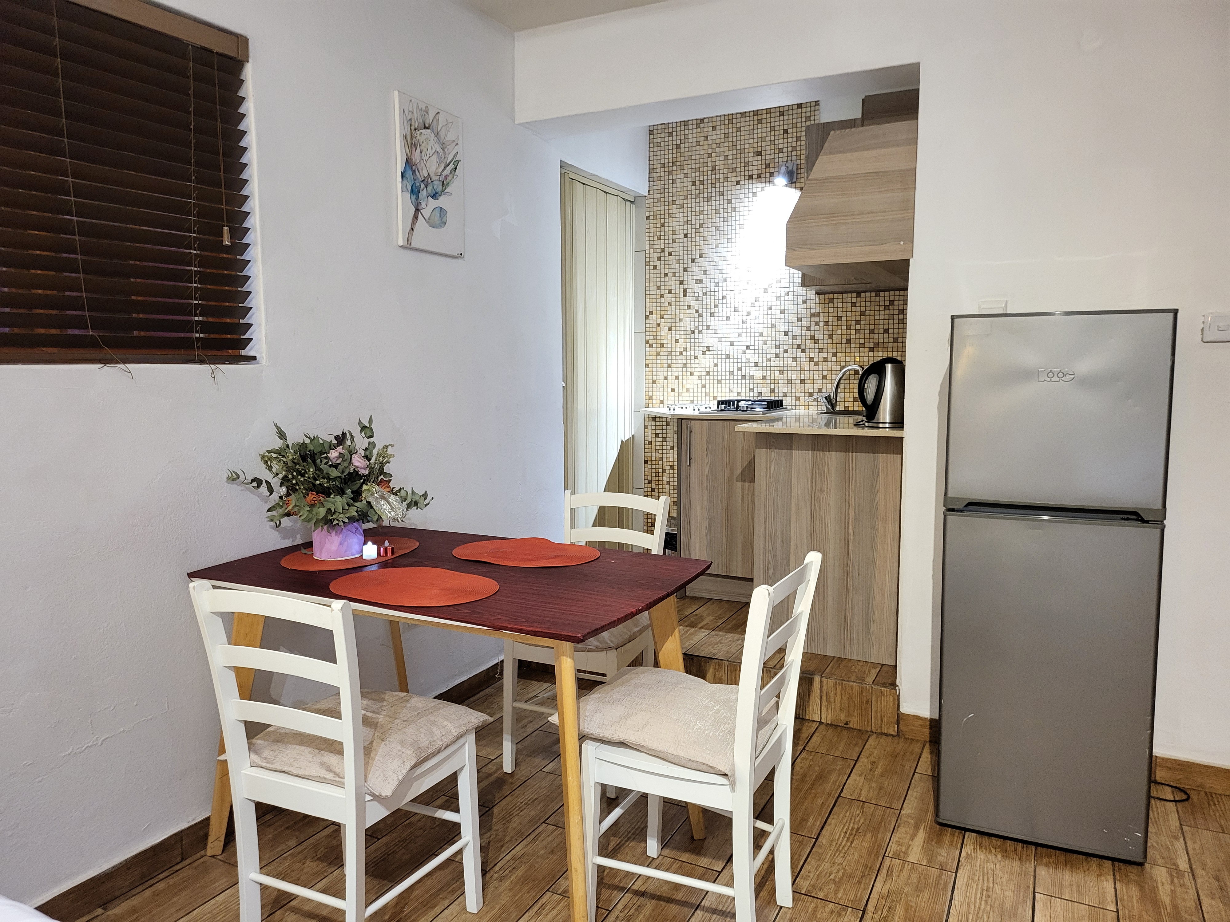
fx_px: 853
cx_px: 615
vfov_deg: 56.8
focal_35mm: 24
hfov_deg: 71.6
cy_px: 461
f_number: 1.8
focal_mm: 5
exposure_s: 1/33
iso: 640
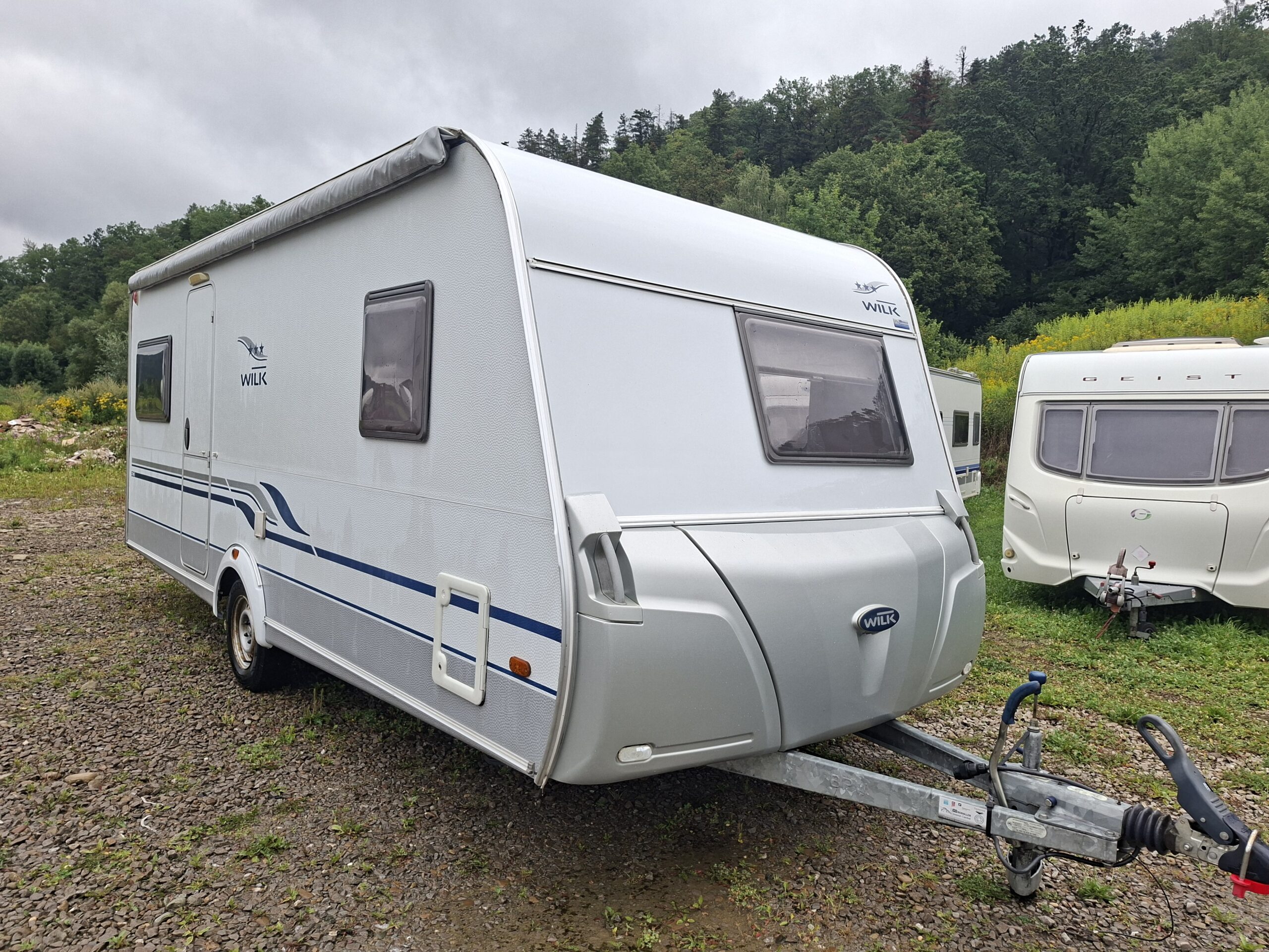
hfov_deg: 73.9
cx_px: 634
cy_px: 476
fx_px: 843
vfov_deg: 58.9
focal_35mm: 23
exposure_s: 1/507
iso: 40
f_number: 1.8
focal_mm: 5.54
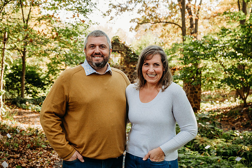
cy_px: 79
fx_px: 298
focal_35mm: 43
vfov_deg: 31.5
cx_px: 126
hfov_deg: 45.9
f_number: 4.5
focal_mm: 40
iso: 500
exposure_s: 1/320
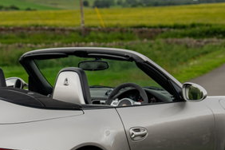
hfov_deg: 15.0
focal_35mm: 136
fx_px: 850
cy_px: 115
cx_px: 46
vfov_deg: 10.1
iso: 160
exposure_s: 1/400
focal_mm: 50
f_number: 2.8
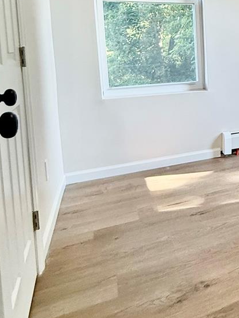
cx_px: 318
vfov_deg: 45.9
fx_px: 359
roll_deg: +0.3
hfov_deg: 29.1
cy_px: 74
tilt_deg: -4.5
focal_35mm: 39
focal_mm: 2.22
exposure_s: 1/120
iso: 160
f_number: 2.2
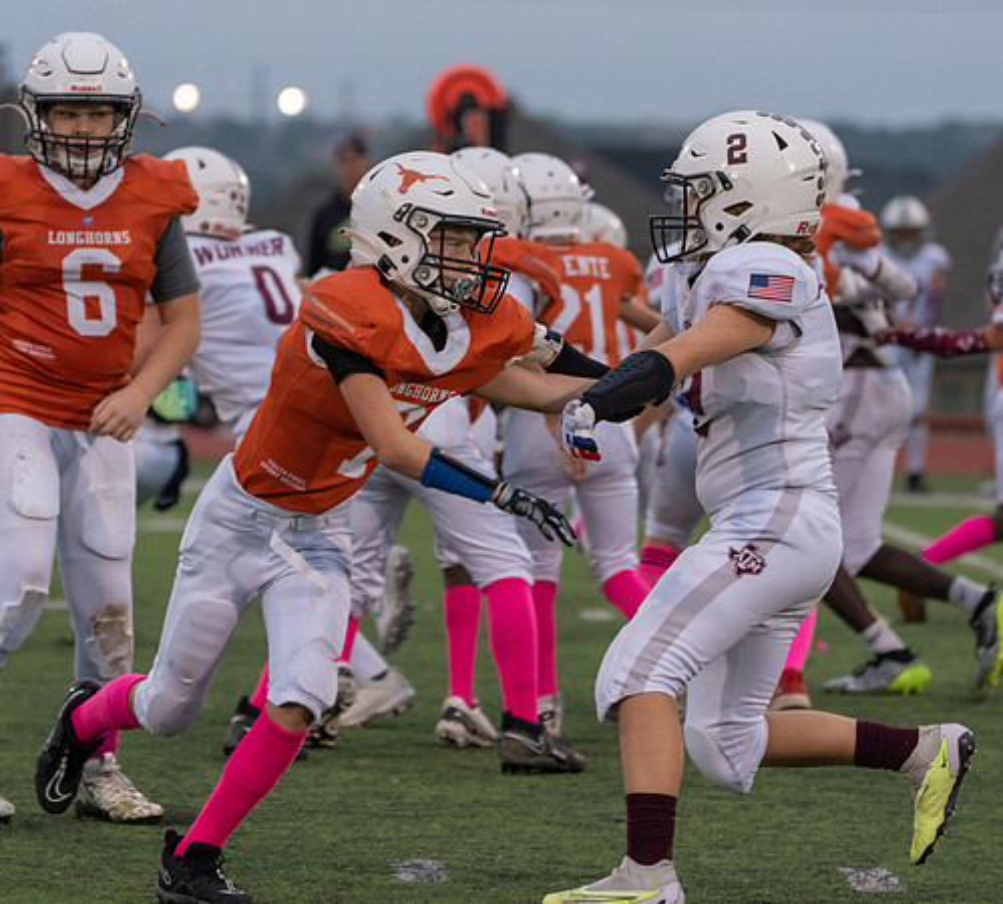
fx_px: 9288
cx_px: 475
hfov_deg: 6.2
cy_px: 417
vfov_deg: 5.6
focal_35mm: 298
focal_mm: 229
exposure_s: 1/1000
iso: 3200
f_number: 5.6
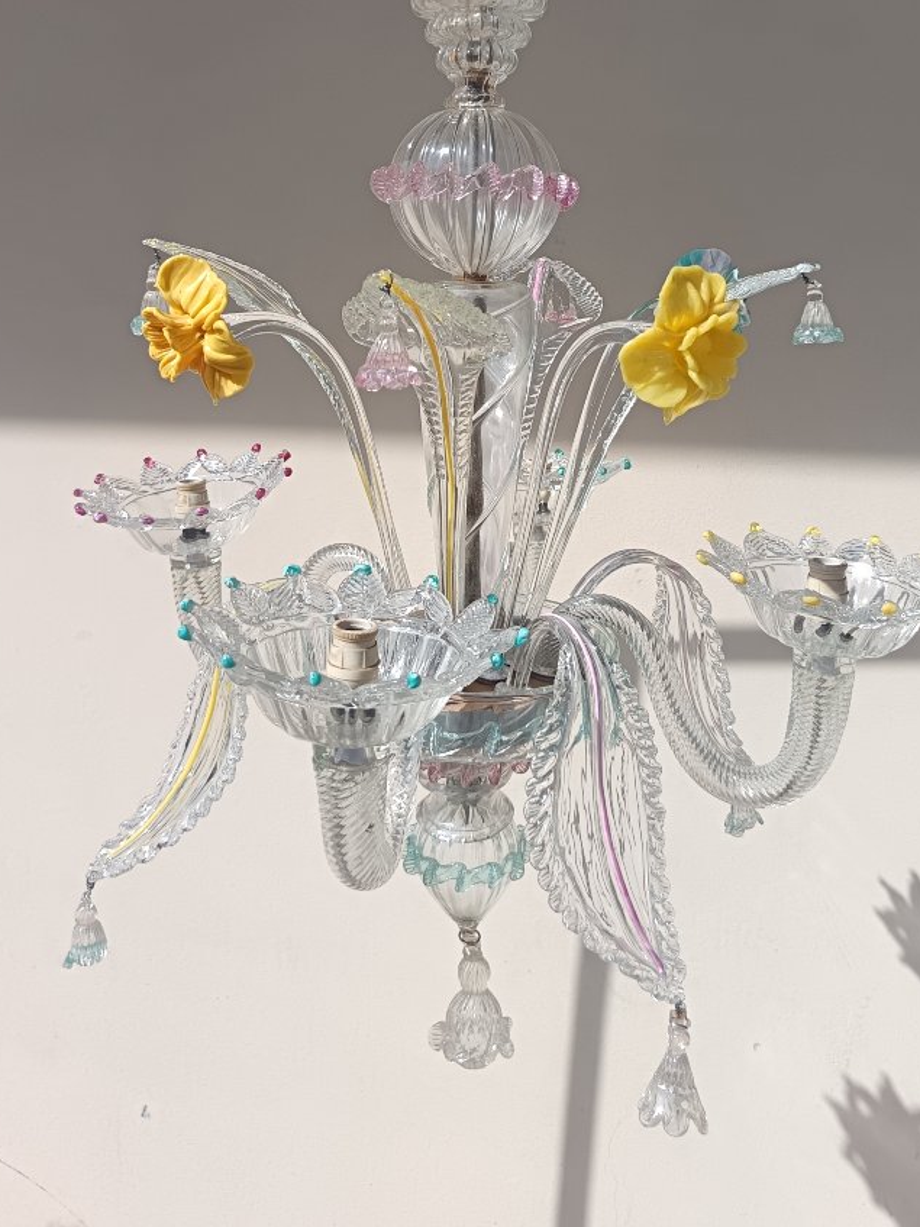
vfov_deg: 52.6
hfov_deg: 41.8
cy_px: 381
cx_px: 468
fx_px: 1205
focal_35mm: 34
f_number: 1.75
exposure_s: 1/714
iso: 101
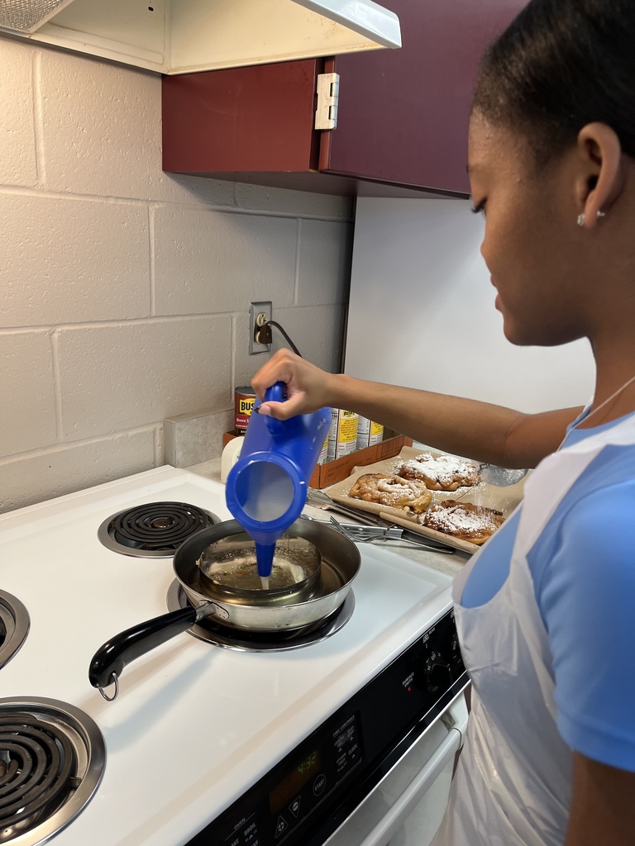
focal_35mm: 26
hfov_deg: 53.1
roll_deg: -1.4
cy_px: 423
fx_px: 636
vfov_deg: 67.3
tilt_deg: -15.2
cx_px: 318
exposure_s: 1/60
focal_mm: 5.1
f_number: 1.6
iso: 64
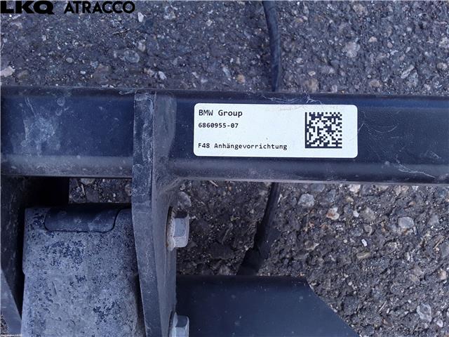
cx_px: 224
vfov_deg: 49.7
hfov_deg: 63.4
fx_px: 363
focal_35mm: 28
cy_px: 168
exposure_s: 1/299
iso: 40
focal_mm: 2.91
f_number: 1.9
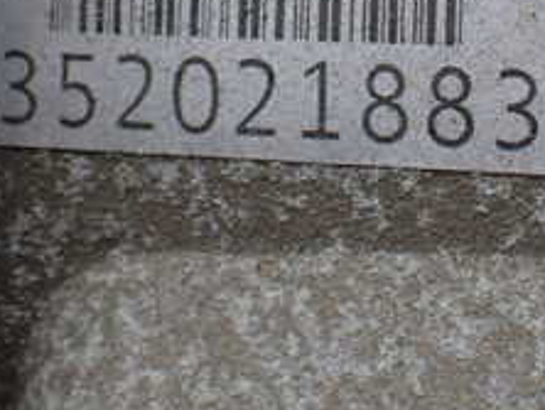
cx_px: 447
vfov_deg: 17.7
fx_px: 1277
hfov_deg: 23.7
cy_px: -15
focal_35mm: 81
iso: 100
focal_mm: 5.4
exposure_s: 1/160
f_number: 9
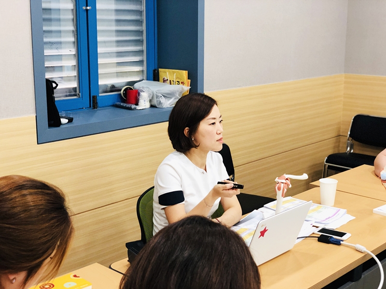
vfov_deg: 28.0
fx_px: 580
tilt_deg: -12.8
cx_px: 193
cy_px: 144
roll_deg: -0.4
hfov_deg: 36.8
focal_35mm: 52
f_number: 2.4
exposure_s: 1/24
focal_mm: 6
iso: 125
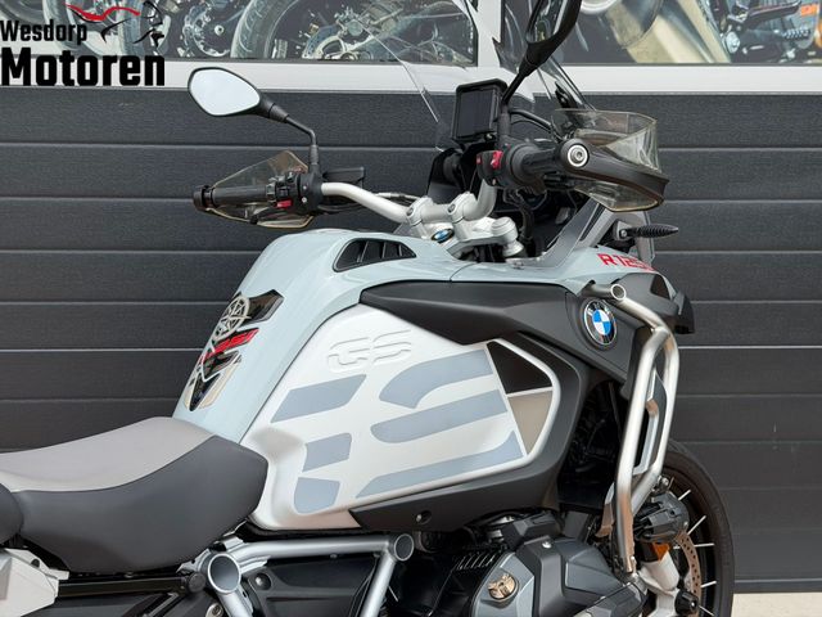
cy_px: 308
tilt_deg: -13.5
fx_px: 1140
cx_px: 411
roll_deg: -0.3
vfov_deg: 30.3
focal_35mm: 48
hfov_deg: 39.7
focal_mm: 6.76
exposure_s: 1/2033
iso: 64
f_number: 1.78
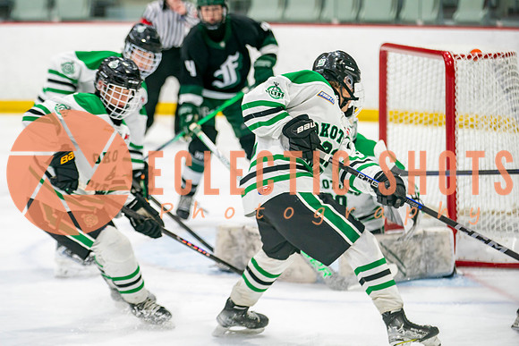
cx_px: 209
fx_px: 2443
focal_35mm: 169
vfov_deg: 8.1
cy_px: 140
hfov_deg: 12.1
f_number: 3.2
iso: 1000
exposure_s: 1/640
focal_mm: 142
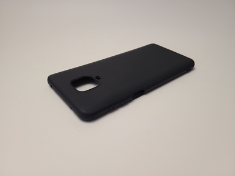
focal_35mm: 26
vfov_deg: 53.1
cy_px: 88
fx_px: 177
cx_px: 118
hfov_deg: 67.3
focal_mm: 5.4
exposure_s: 1/100
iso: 64
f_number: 1.8
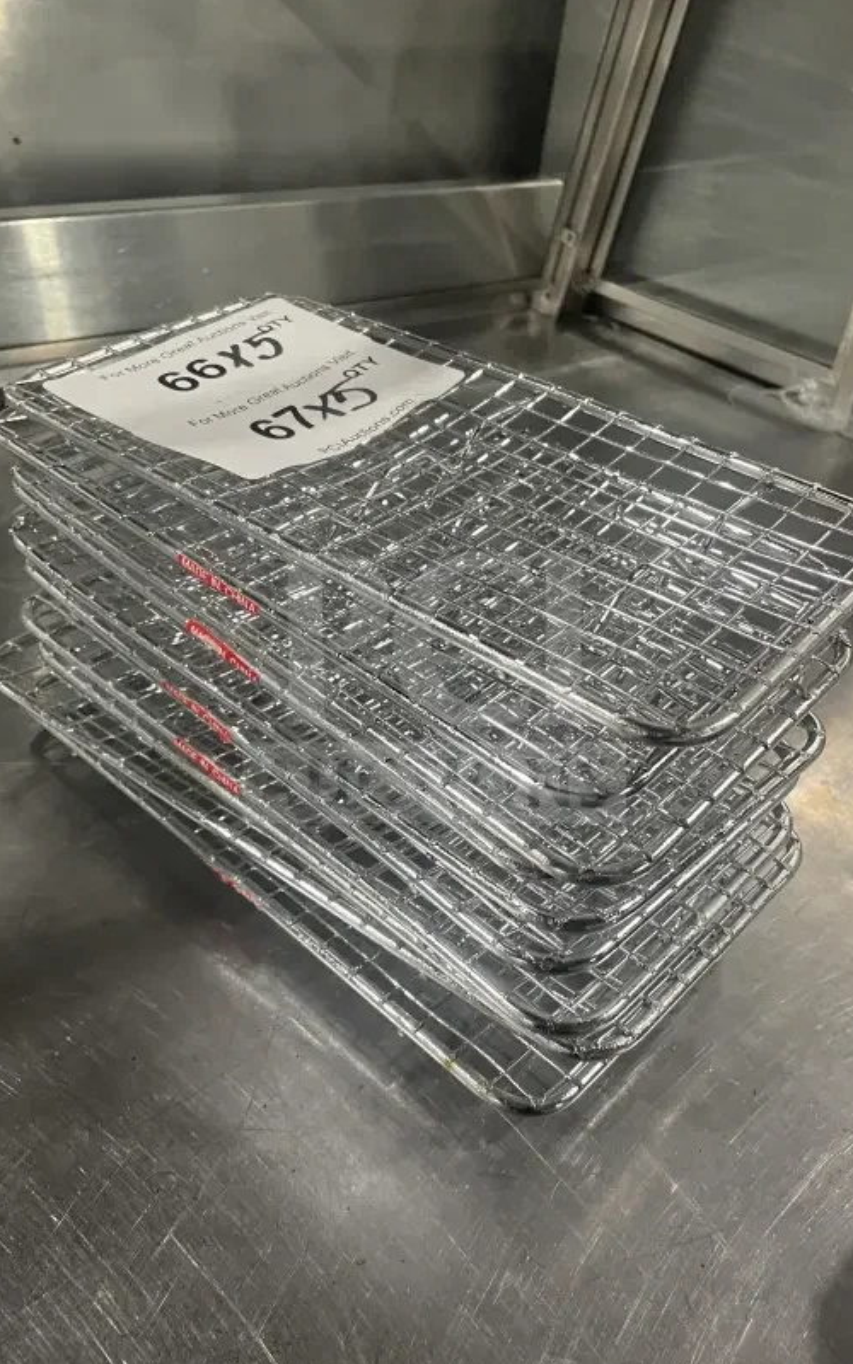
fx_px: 1041
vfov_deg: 66.5
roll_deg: -6.4
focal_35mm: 28
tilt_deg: -36.0
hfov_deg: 44.5
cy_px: 688
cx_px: 433
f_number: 1.6
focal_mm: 4.2
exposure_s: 1/60
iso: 160
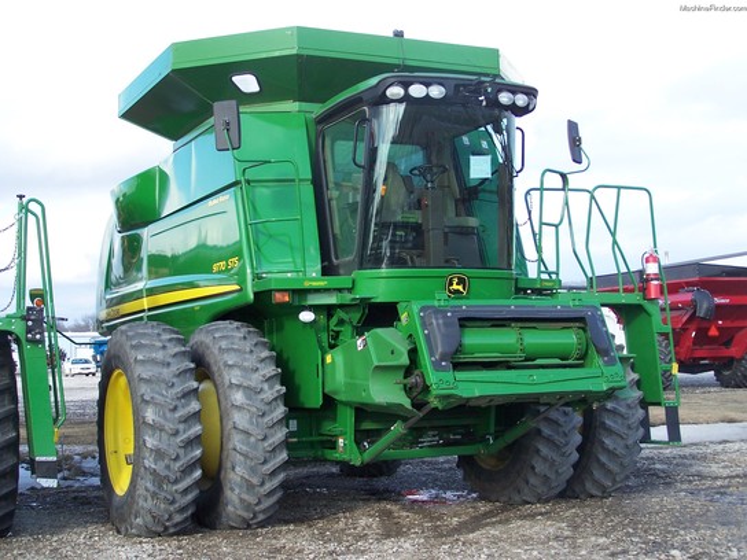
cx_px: 374
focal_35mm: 56
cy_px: 280
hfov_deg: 34.3
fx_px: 1208
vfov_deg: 26.1
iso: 80
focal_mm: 9.3
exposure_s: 1/350
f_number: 3.1
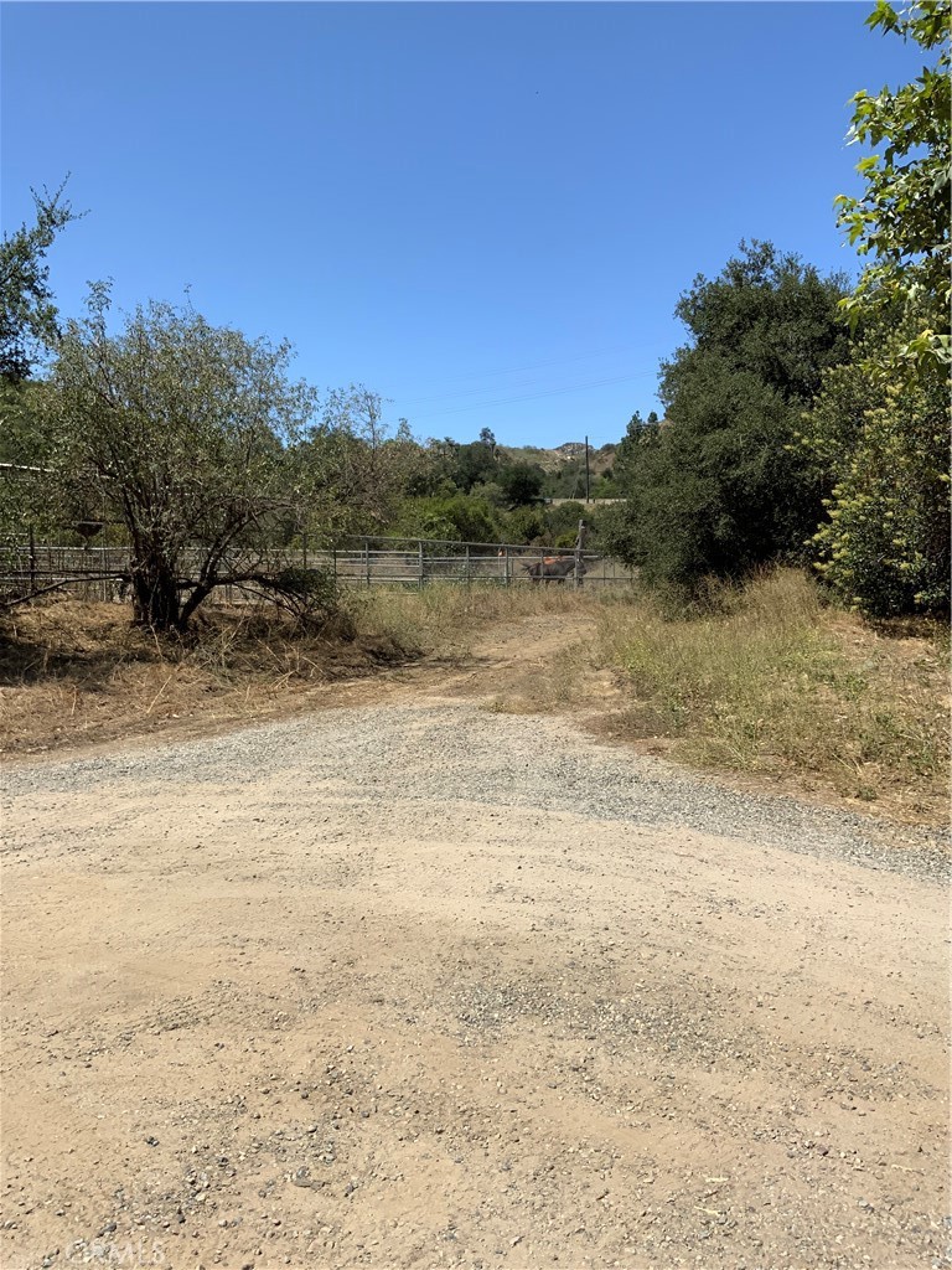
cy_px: 635
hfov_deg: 48.2
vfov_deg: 61.7
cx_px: 476
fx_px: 1063
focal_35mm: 29
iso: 20
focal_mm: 3
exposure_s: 1/2667
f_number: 1.8
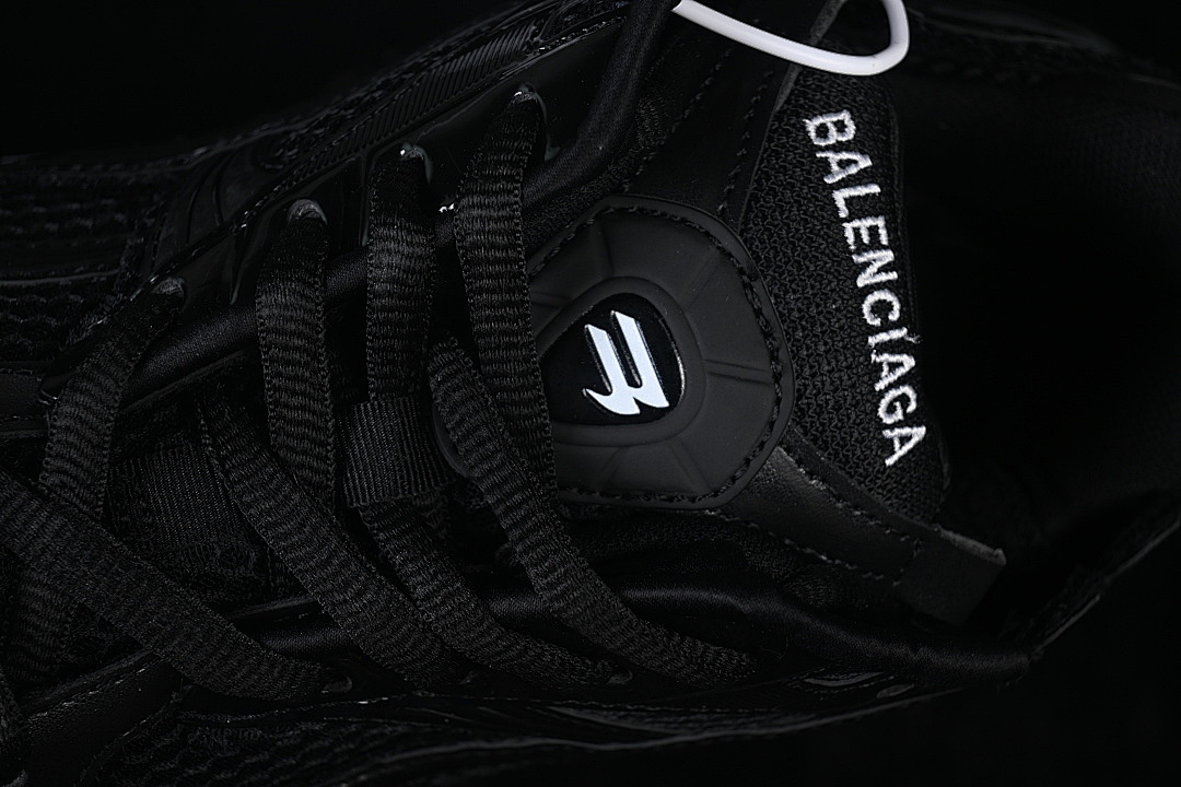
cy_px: 394
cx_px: 590
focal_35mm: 75
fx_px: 2460
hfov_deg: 27.0
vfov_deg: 18.2
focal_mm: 50
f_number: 6.3
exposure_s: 1/50
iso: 160
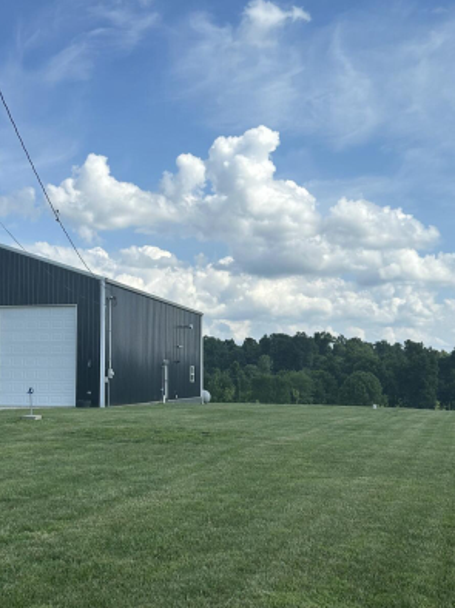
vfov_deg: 42.9
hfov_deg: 32.6
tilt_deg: +3.6
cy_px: 325
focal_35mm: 44
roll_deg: -1.6
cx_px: 162
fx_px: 772
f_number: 1.5
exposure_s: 1/4831
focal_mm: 5.7
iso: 50
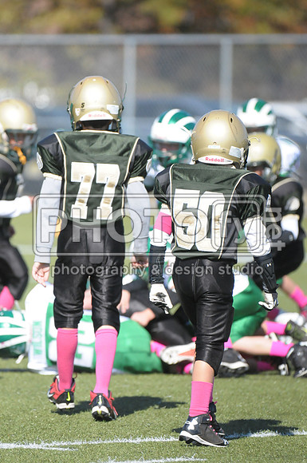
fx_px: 5965
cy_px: 232
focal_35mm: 465
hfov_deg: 2.9
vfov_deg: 4.4
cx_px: 154
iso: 1600
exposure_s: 1/8000
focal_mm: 310
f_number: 4
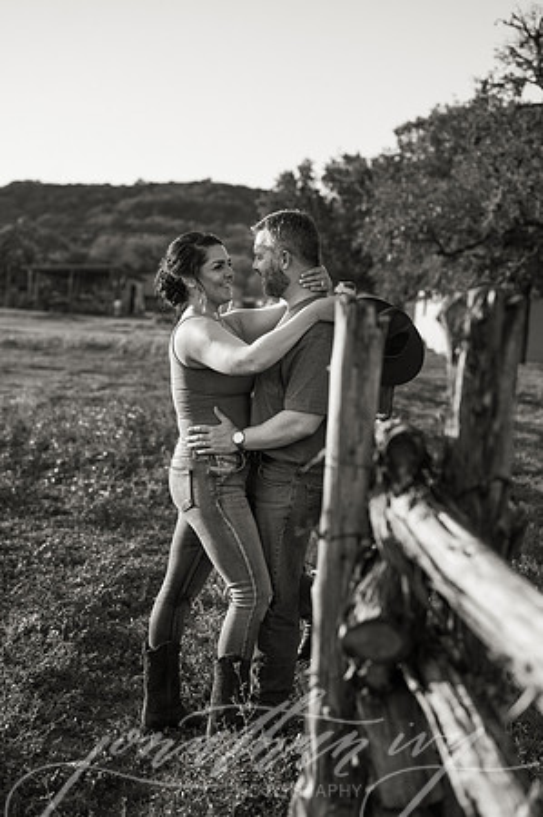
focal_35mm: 50
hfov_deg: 26.9
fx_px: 1134
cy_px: 408
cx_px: 272
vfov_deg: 39.6
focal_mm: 50
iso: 80
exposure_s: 1/1250
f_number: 2.8
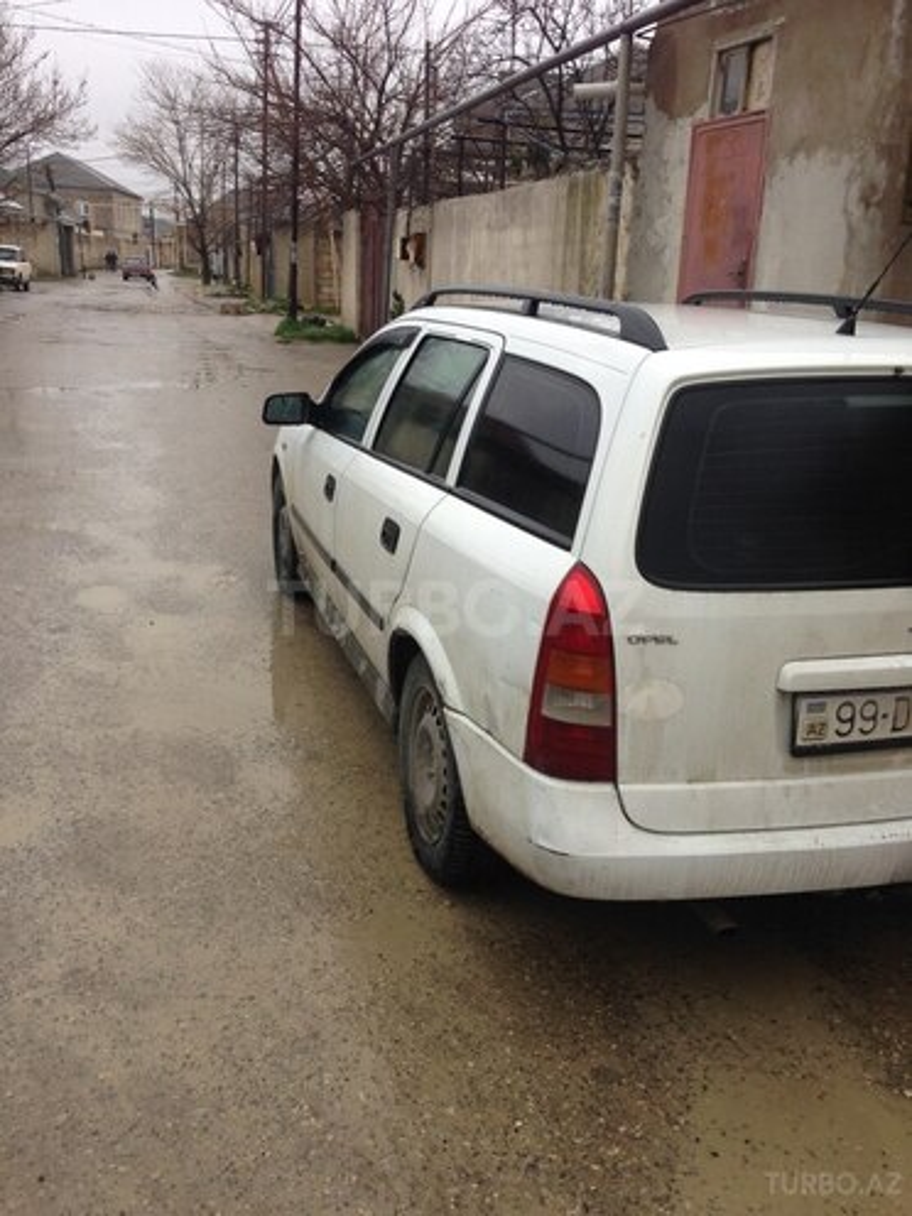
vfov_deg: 55.4
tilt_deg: -16.1
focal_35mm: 33
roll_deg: -1.0
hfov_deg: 42.9
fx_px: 1159
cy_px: 608
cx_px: 456
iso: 50
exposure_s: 1/60
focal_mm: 4.12
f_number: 2.4
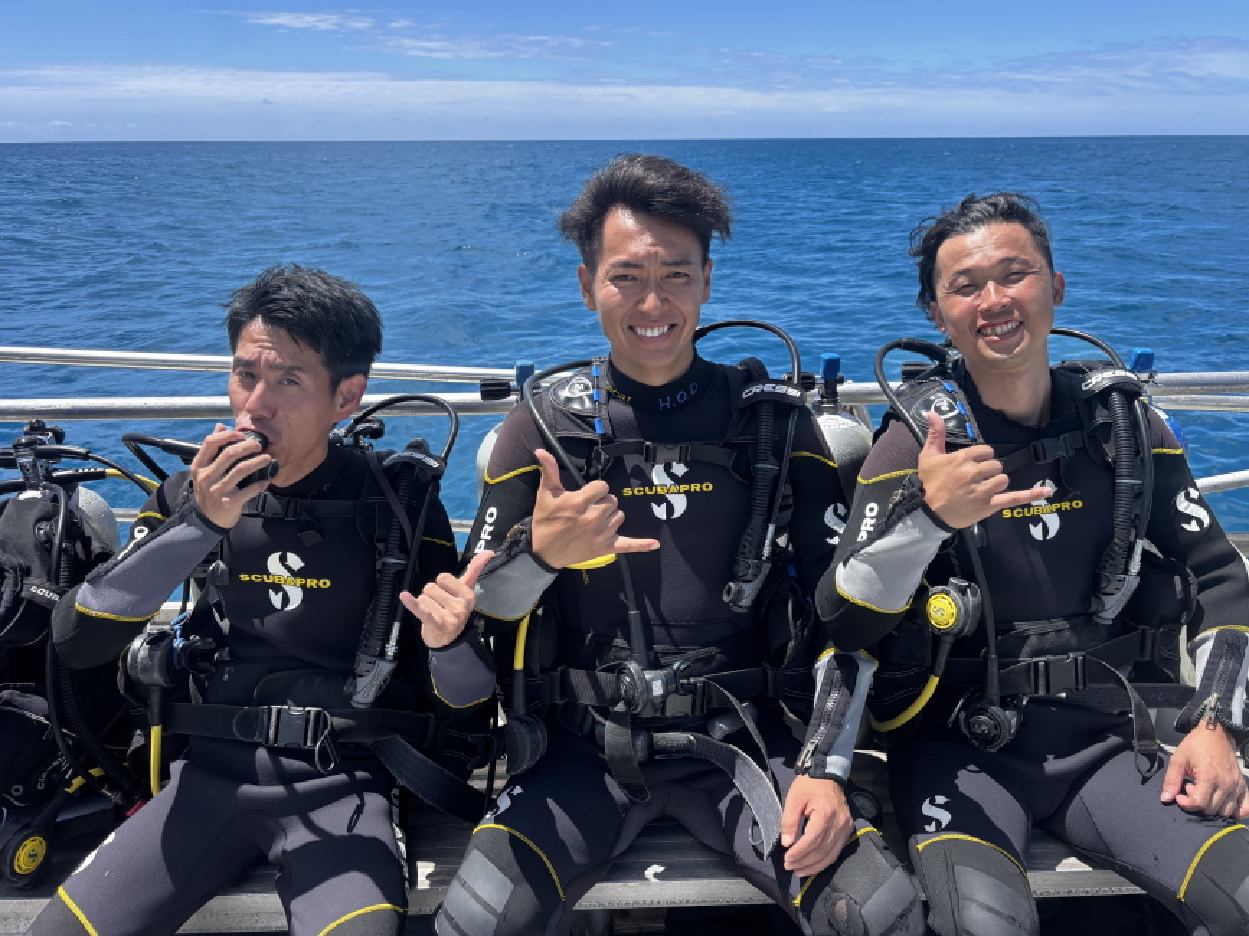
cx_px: 638
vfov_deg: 51.3
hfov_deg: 65.3
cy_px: 457
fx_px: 974
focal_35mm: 27
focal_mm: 5.96
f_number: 1.6
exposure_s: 1/1667
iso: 50
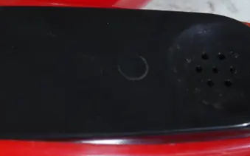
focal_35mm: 96
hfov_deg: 20.7
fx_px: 654
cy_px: 6
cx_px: -18
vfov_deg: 13.5
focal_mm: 15
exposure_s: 1/60
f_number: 3.6
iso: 640
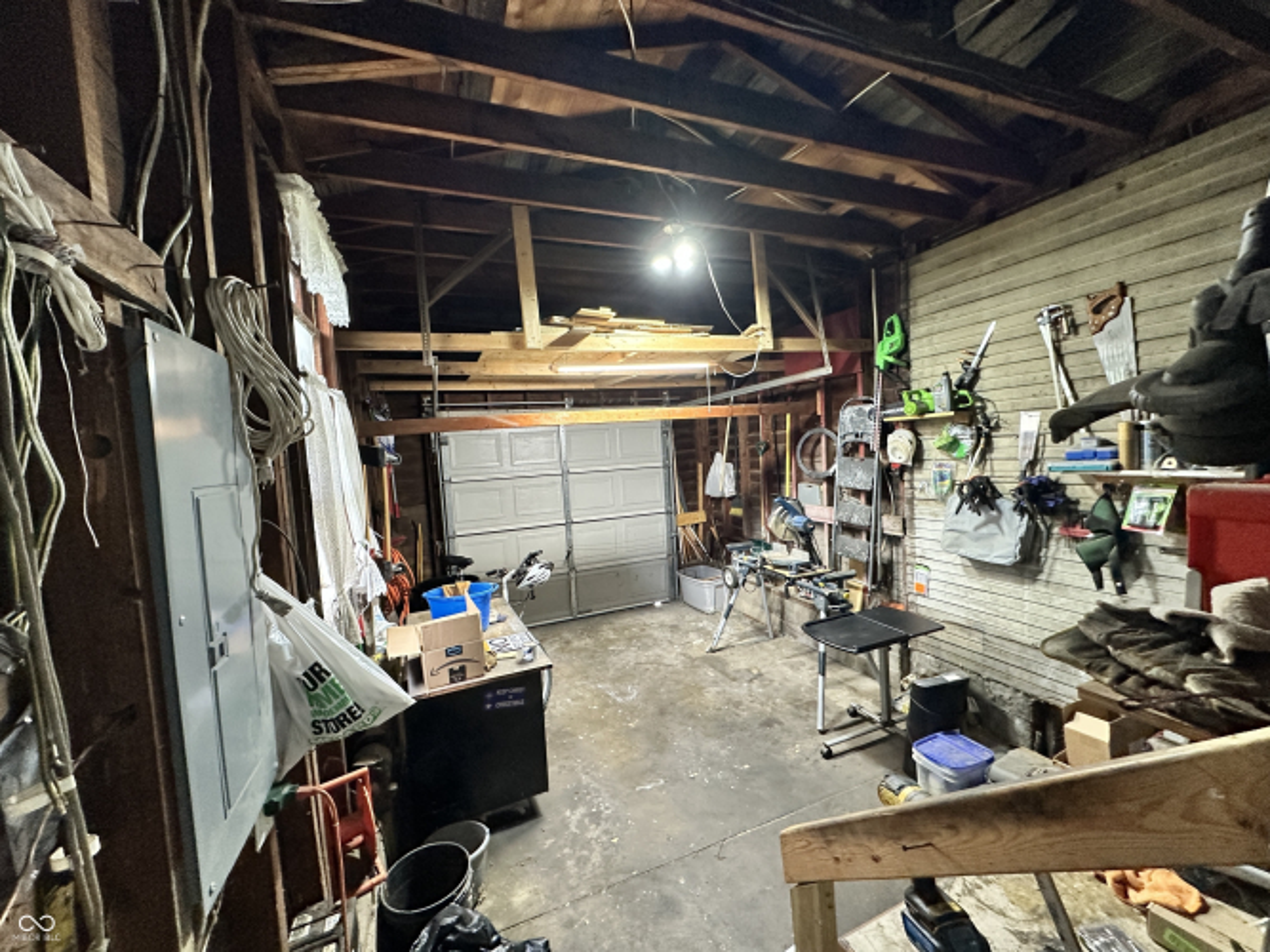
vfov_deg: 85.7
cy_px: 476
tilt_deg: -4.1
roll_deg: +3.3
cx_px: 635
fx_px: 514
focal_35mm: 14
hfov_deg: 102.1
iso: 320
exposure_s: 1/60
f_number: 2.2
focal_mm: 2.22
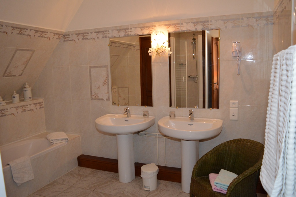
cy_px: 98
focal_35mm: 27
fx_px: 222
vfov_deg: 47.9
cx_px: 148
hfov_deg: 67.4
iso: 1400
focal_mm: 18
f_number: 3.5
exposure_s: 1/60
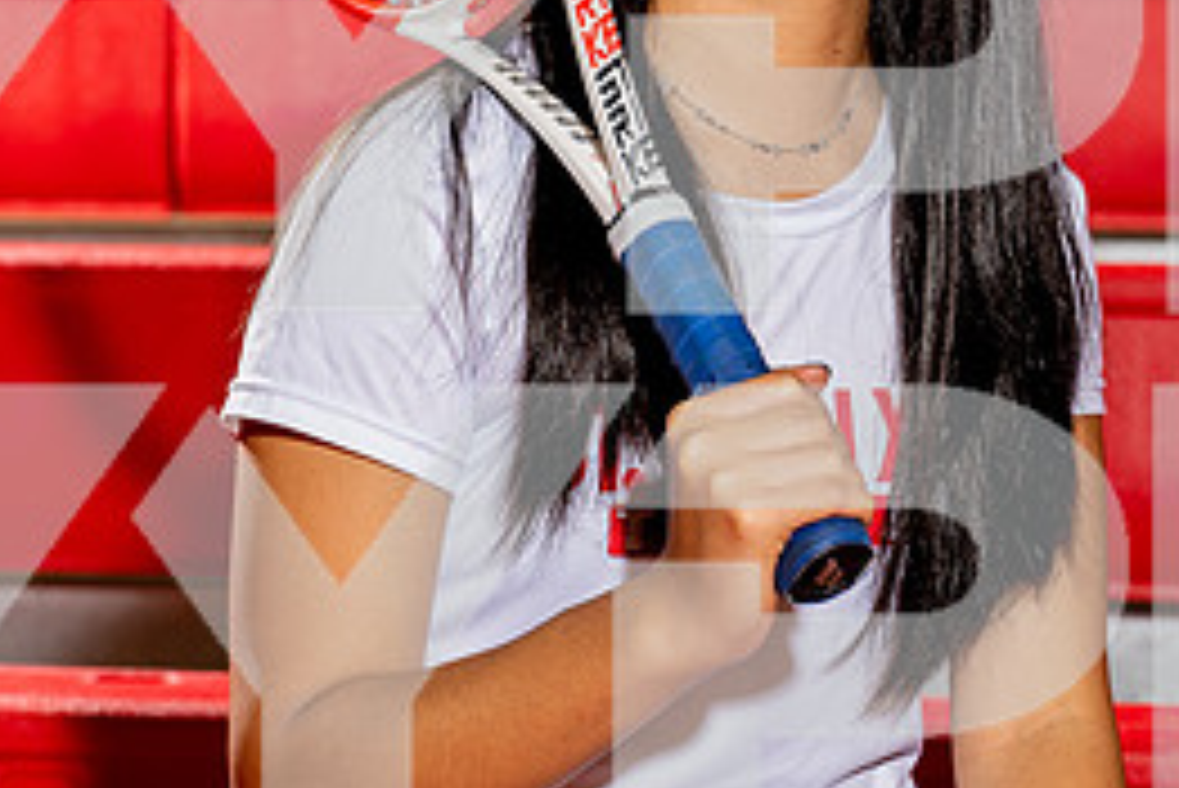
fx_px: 5079
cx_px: 540
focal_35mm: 155
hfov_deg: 13.2
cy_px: 79
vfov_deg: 8.8
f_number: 4
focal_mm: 70
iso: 80
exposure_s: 1/250
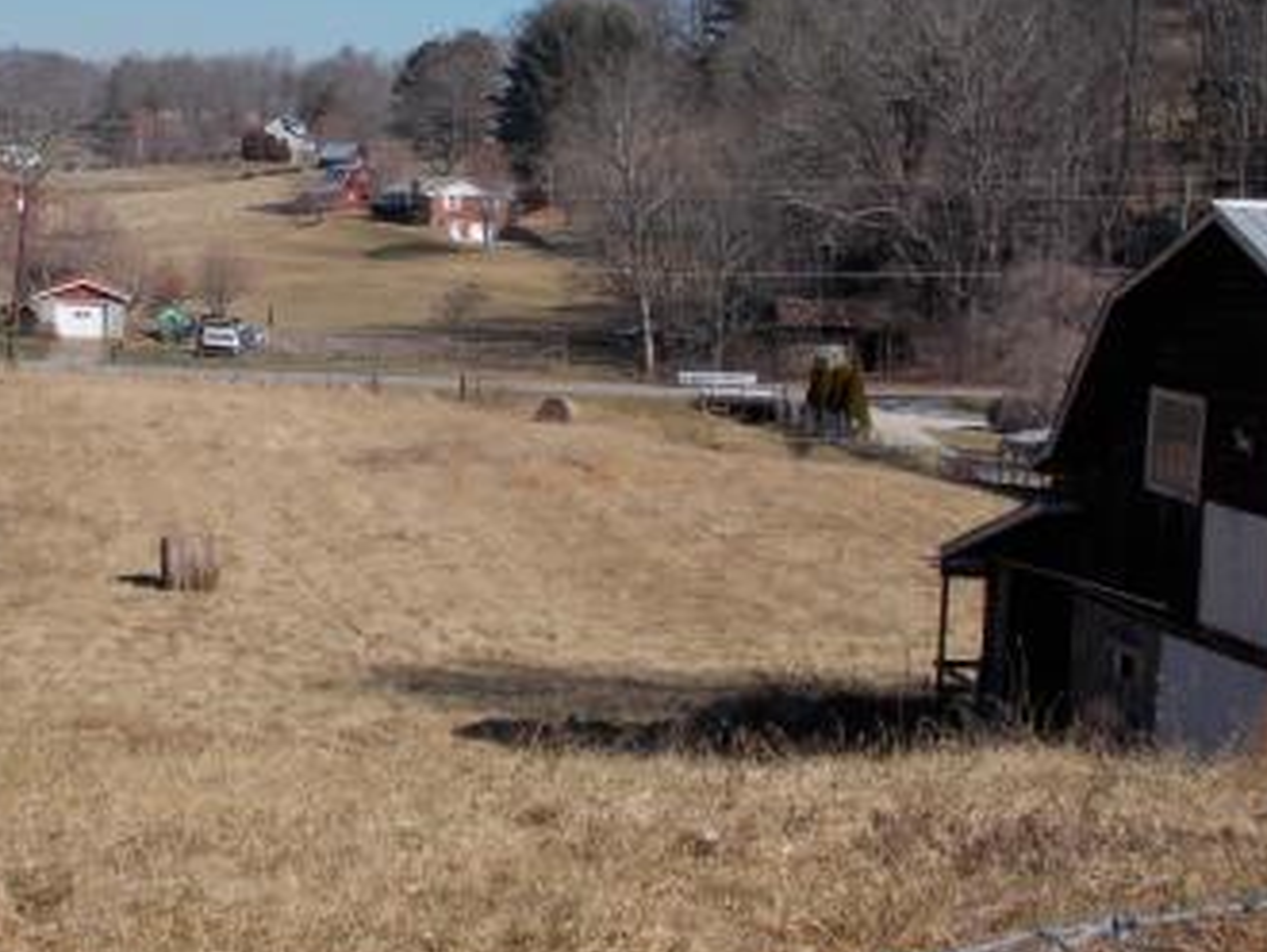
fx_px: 2381
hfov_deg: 29.2
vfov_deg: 22.6
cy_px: 361
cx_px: 273
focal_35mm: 65
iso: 80
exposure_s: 1/800
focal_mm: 6.6
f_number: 3.5
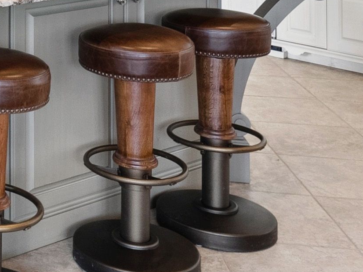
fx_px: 881
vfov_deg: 15.7
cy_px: -169
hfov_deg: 19.7
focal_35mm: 84
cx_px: -204
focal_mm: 17
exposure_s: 1/40
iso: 640
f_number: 10
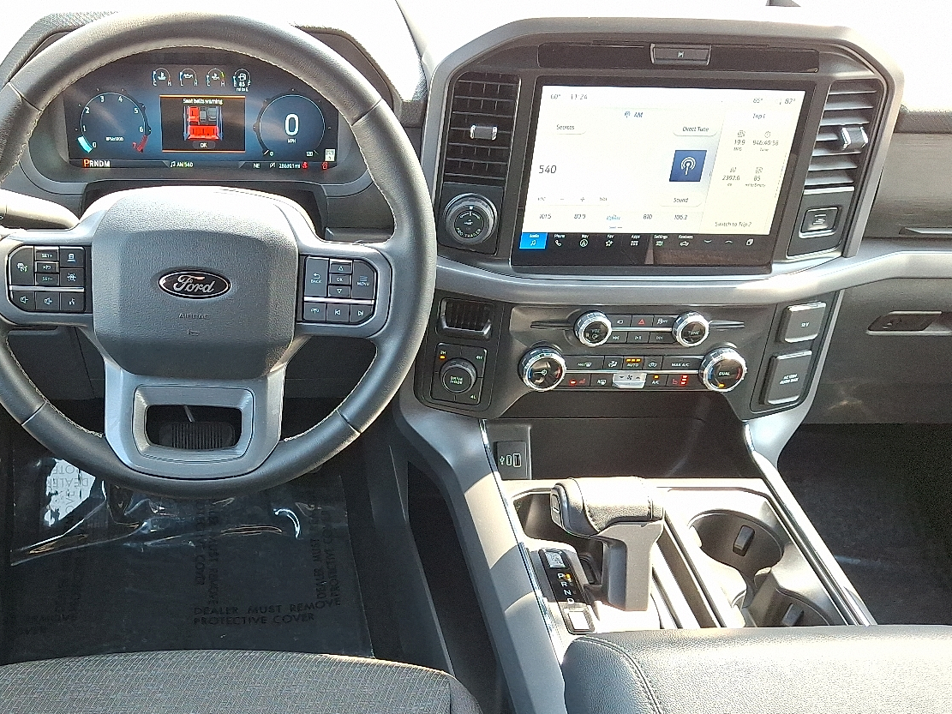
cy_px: 437
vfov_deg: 39.4
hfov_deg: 49.8
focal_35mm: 36
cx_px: 270
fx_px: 990
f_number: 1.8
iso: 92
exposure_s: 1/120
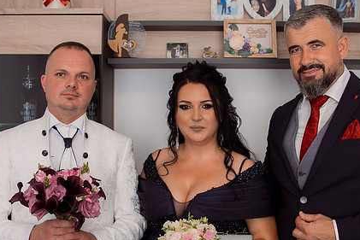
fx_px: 490
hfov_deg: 40.3
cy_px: 144
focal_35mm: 49
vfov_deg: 27.5
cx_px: 198
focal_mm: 23
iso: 400
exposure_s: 1/125
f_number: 2.5
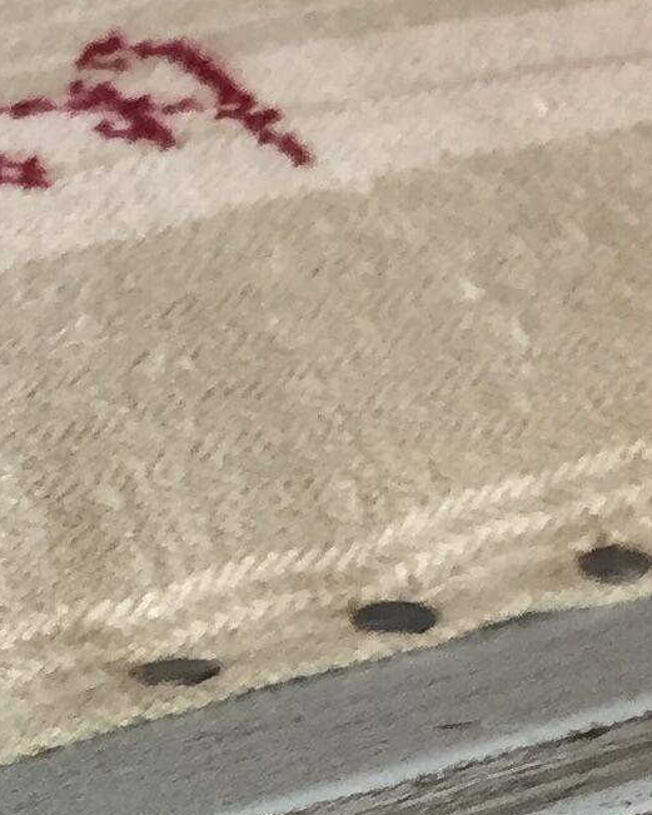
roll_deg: +5.4
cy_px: 1292
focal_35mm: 142
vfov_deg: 12.7
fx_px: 3424
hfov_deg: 10.7
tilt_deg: -32.1
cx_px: -154
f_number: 2.2
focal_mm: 4.15
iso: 50
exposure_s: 1/33
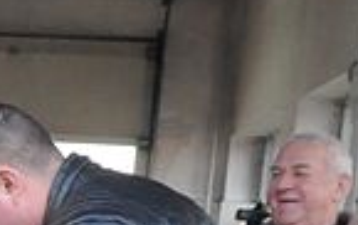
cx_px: -442
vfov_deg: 6.7
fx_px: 1836
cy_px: 506
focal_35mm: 188
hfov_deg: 10.0
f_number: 9
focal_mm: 21
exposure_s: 1/320
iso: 2500
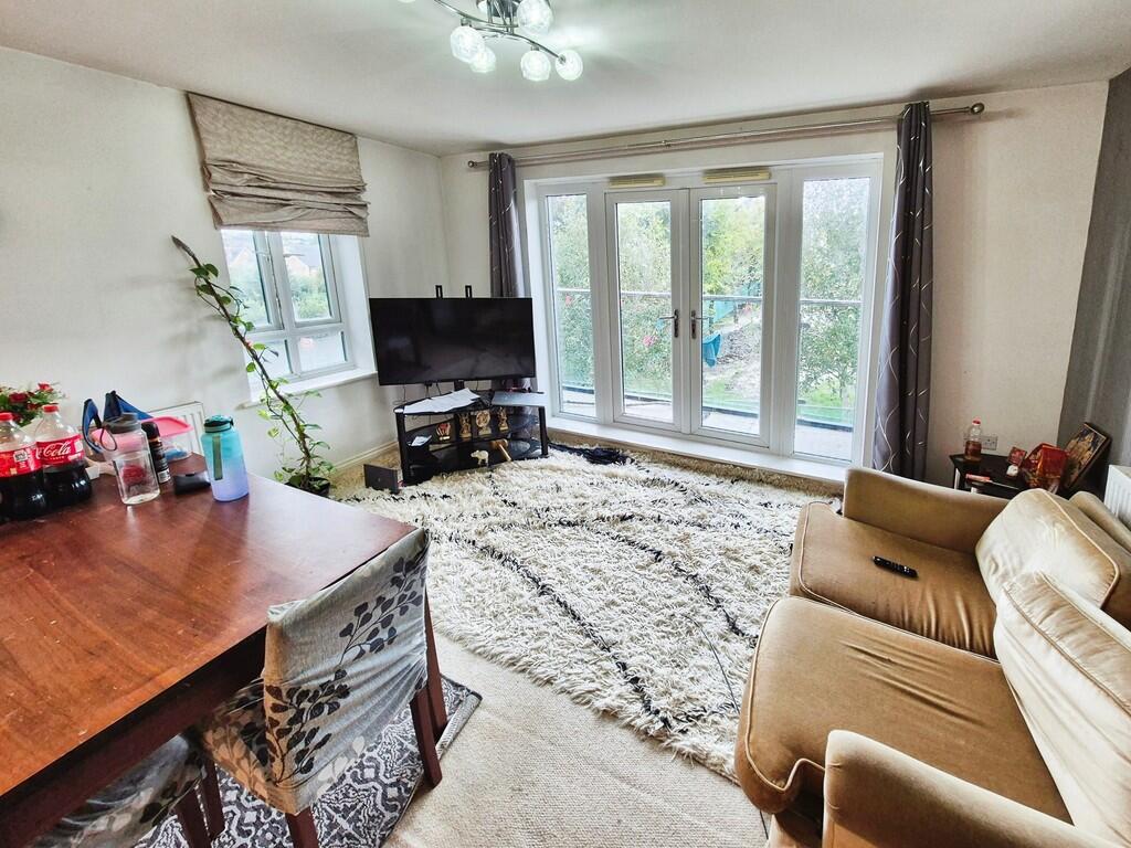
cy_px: 424
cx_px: 566
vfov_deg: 89.9
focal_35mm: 13
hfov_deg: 106.2
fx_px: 425
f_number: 2.2
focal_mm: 2.2
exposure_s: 1/50
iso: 100
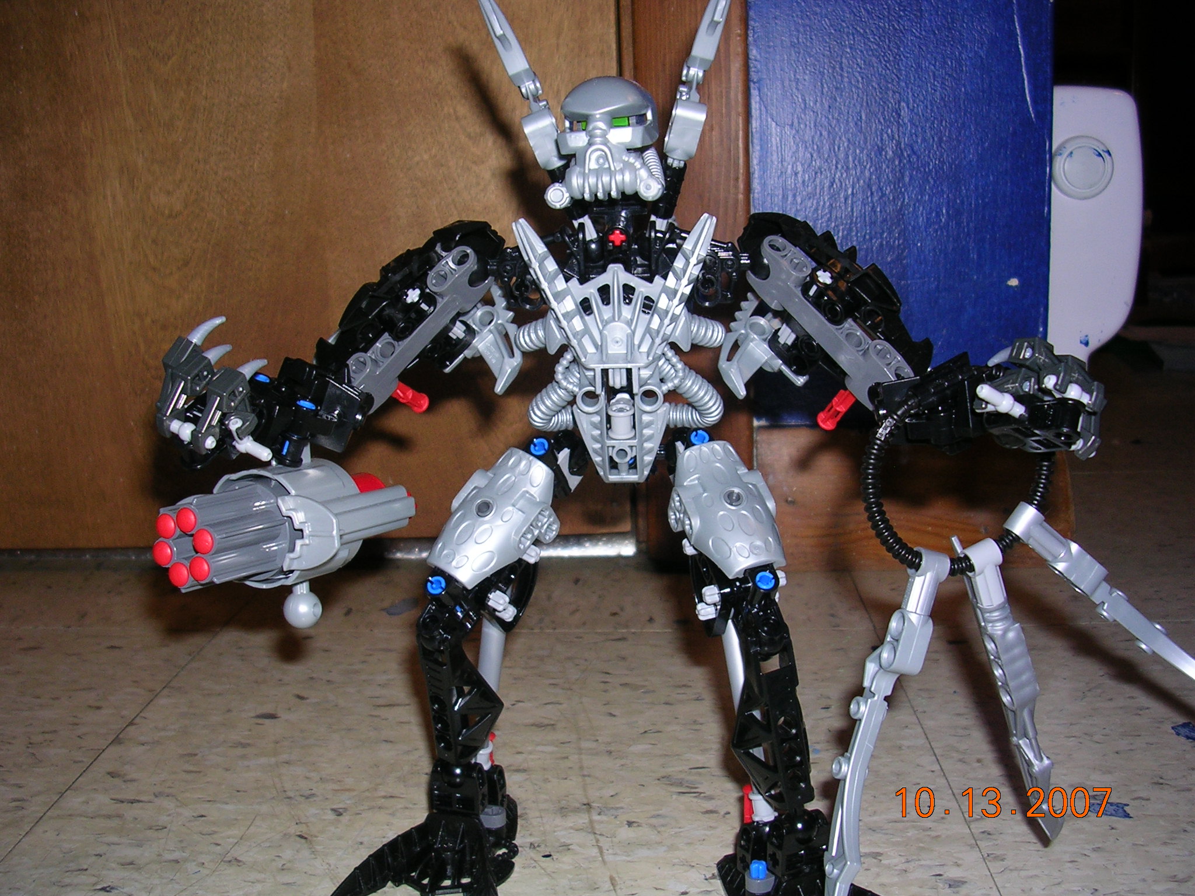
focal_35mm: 38
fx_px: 1312
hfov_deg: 49.0
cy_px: 448
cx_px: 598
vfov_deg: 37.7
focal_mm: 5.8
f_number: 2.8
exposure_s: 1/60.1
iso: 50
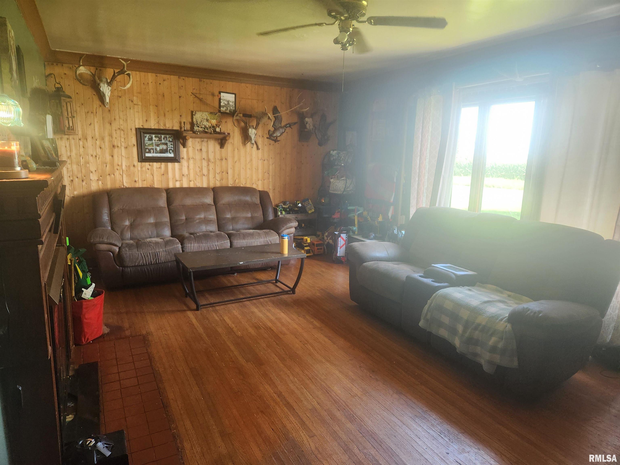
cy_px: 232
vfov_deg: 58.9
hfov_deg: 73.9
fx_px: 412
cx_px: 310
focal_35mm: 23
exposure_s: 1/120
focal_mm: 5.4
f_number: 1.8
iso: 320
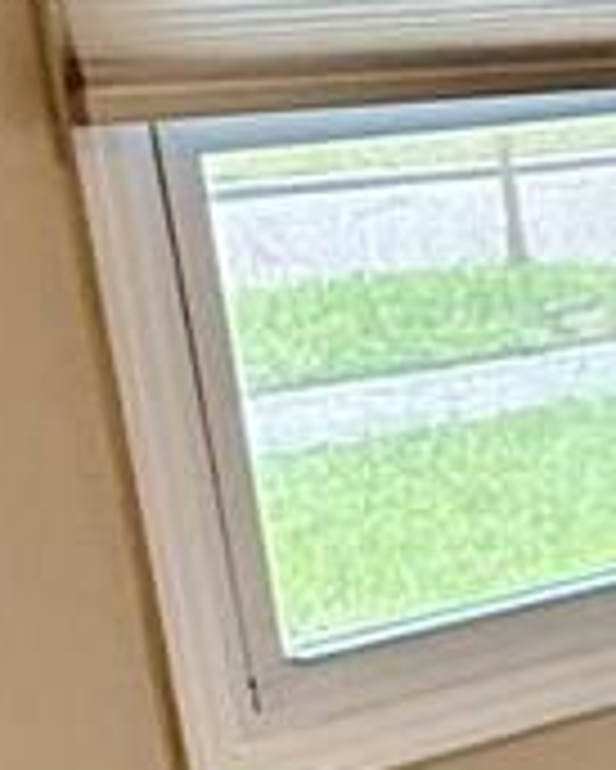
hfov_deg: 9.7
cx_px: 1767
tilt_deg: -14.7
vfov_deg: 14.8
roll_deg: +1.4
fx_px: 2914
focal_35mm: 128
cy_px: 725
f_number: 2.2
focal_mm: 2.22
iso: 80
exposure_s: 1/120
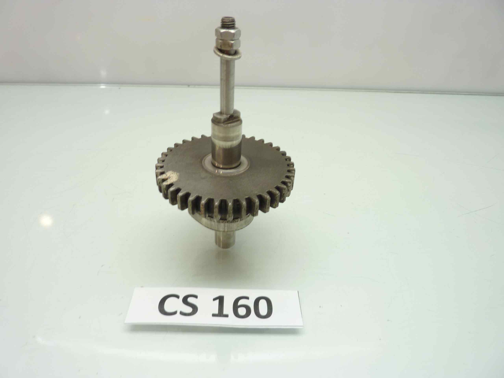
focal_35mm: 25
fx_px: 364
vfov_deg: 54.9
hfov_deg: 69.4
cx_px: 252
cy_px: 189
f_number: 3.3
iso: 80
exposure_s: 1/15
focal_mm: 4.1
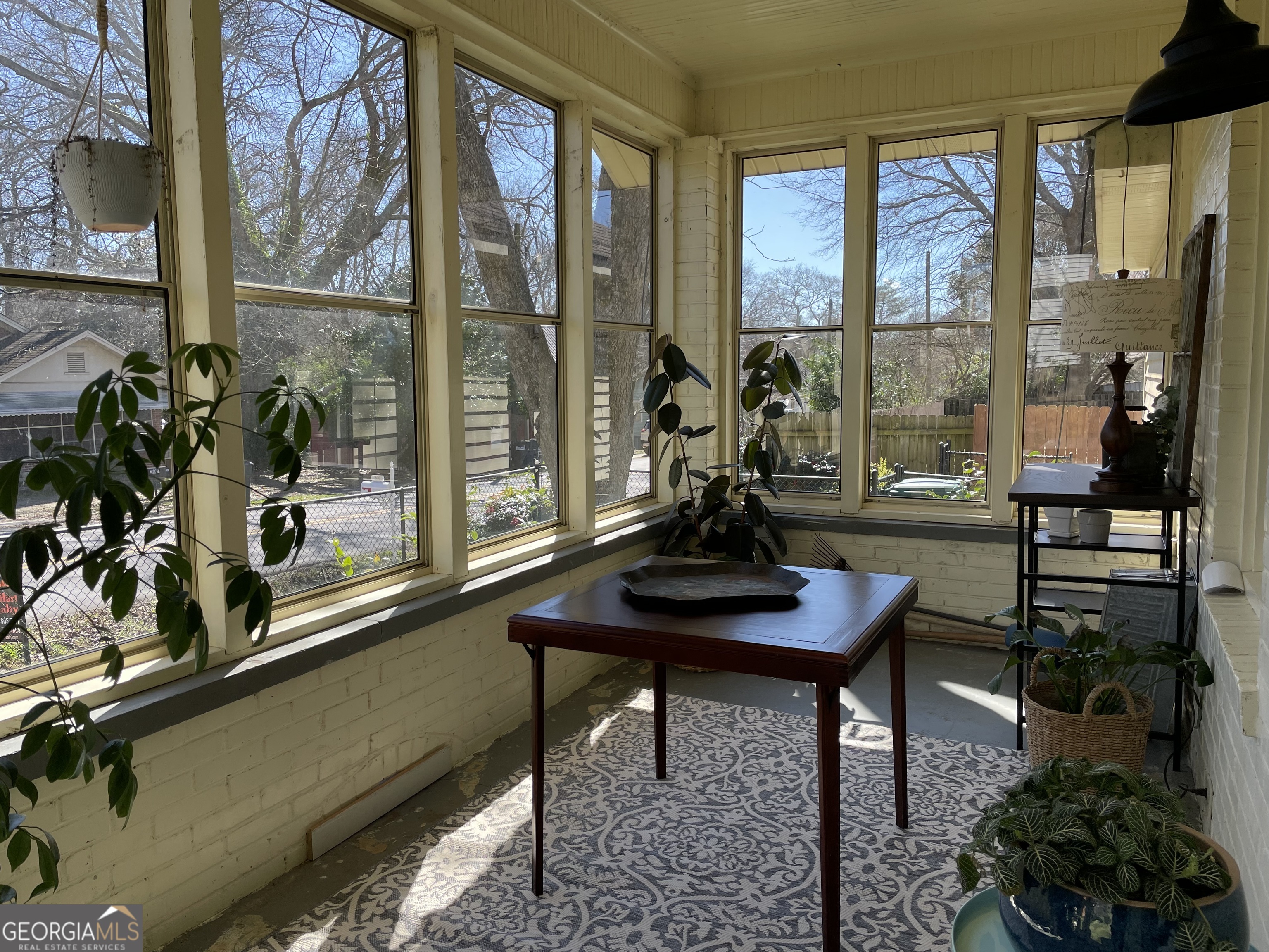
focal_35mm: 26
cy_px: 476
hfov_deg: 67.3
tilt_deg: -6.8
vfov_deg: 53.1
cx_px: 634
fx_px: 953
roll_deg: +0.9
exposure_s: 1/612
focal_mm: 4.2
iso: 32
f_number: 1.6
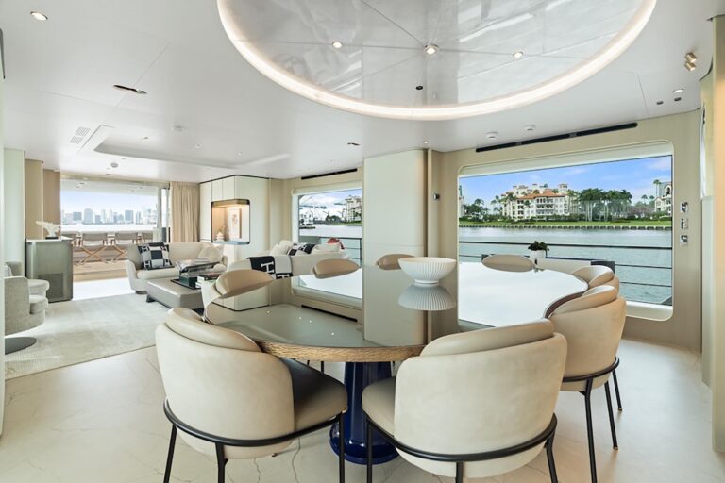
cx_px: 362
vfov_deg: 73.7
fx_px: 322
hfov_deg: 96.7
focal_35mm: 16
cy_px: 242
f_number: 9
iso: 800
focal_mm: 16
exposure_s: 1/20
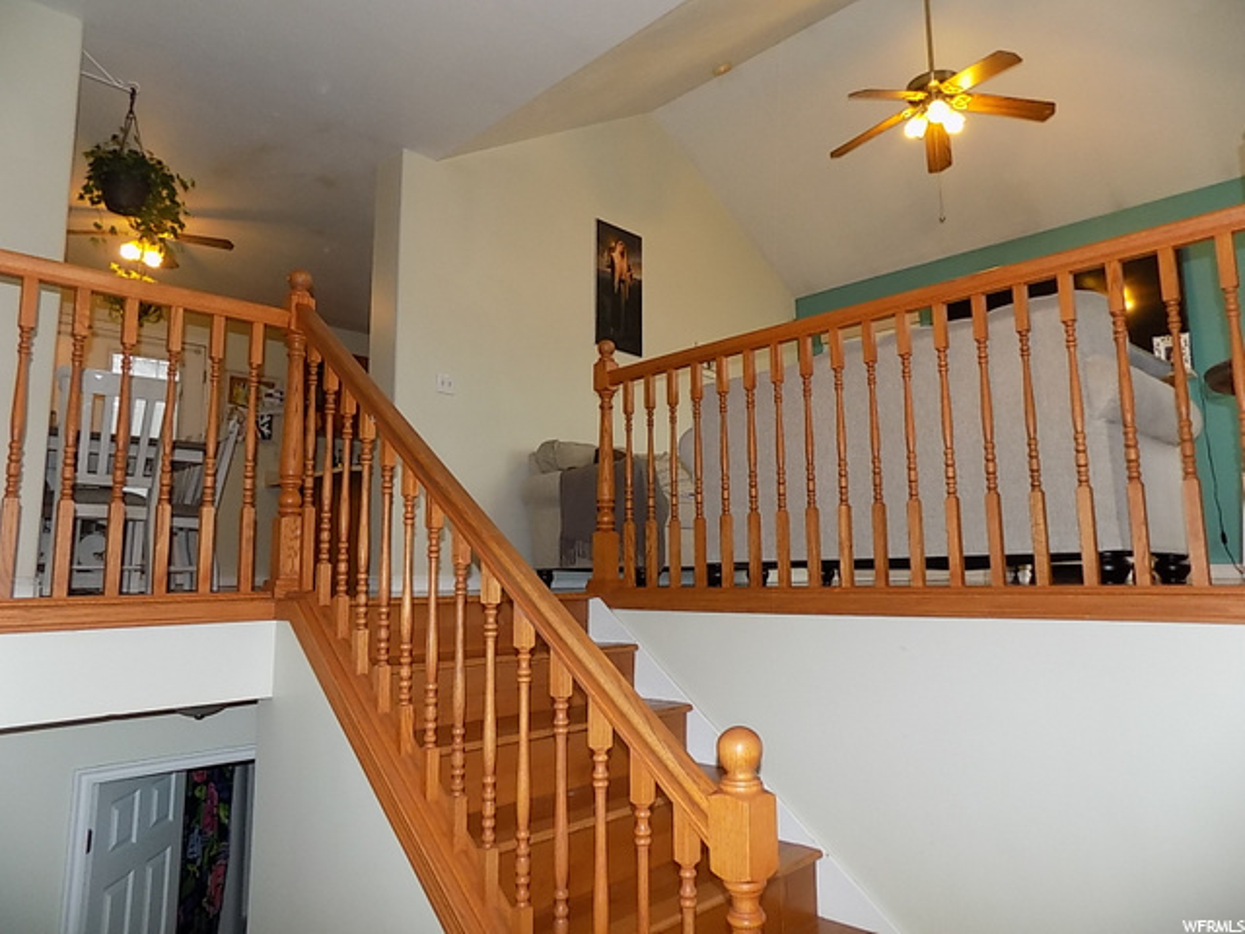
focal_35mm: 23
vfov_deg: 58.9
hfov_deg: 73.9
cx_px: 622
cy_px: 467
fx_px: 827
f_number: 3.1
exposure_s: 1/30
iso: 200
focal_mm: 4
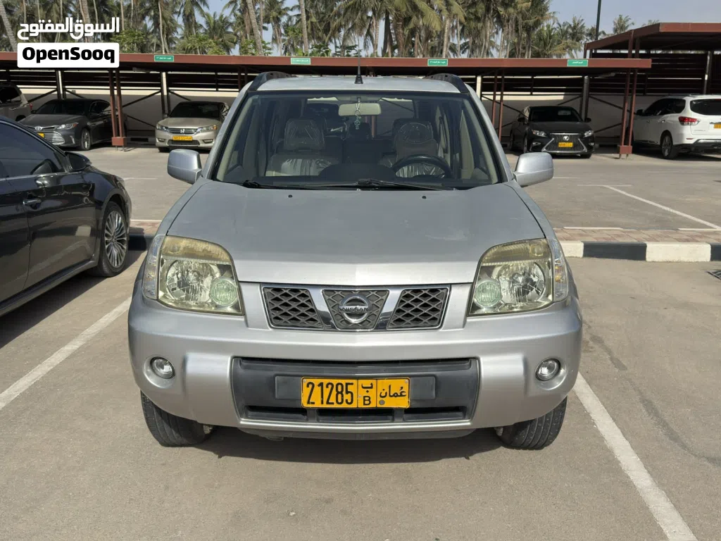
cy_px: 270
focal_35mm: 35
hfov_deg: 52.6
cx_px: 360
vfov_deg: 40.7
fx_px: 729
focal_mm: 6.76
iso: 80
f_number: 1.78
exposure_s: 1/7752
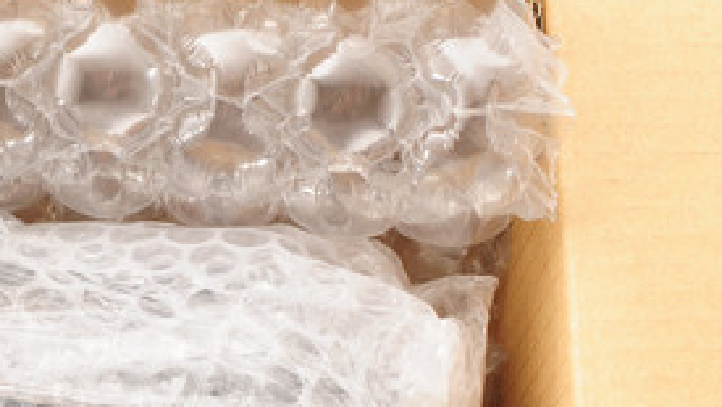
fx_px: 2796
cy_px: 377
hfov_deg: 14.5
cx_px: 18
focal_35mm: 146
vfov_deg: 8.3
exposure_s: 1/200
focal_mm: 40
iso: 200
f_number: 16
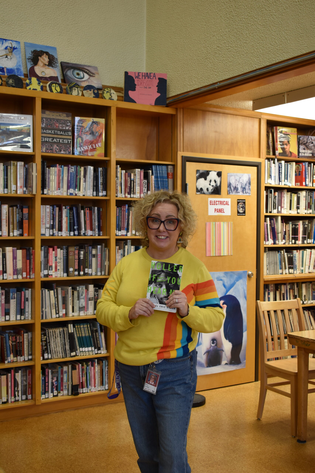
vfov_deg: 42.3
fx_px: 610
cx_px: 158
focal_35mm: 46
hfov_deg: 28.9
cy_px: 236
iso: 360
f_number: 5
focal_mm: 31
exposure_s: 1/50
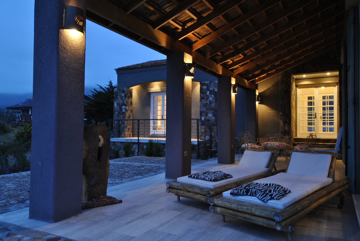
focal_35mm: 28
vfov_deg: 45.8
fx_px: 285
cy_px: 120
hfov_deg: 64.5
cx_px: 180
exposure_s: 2
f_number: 9
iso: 200
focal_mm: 19
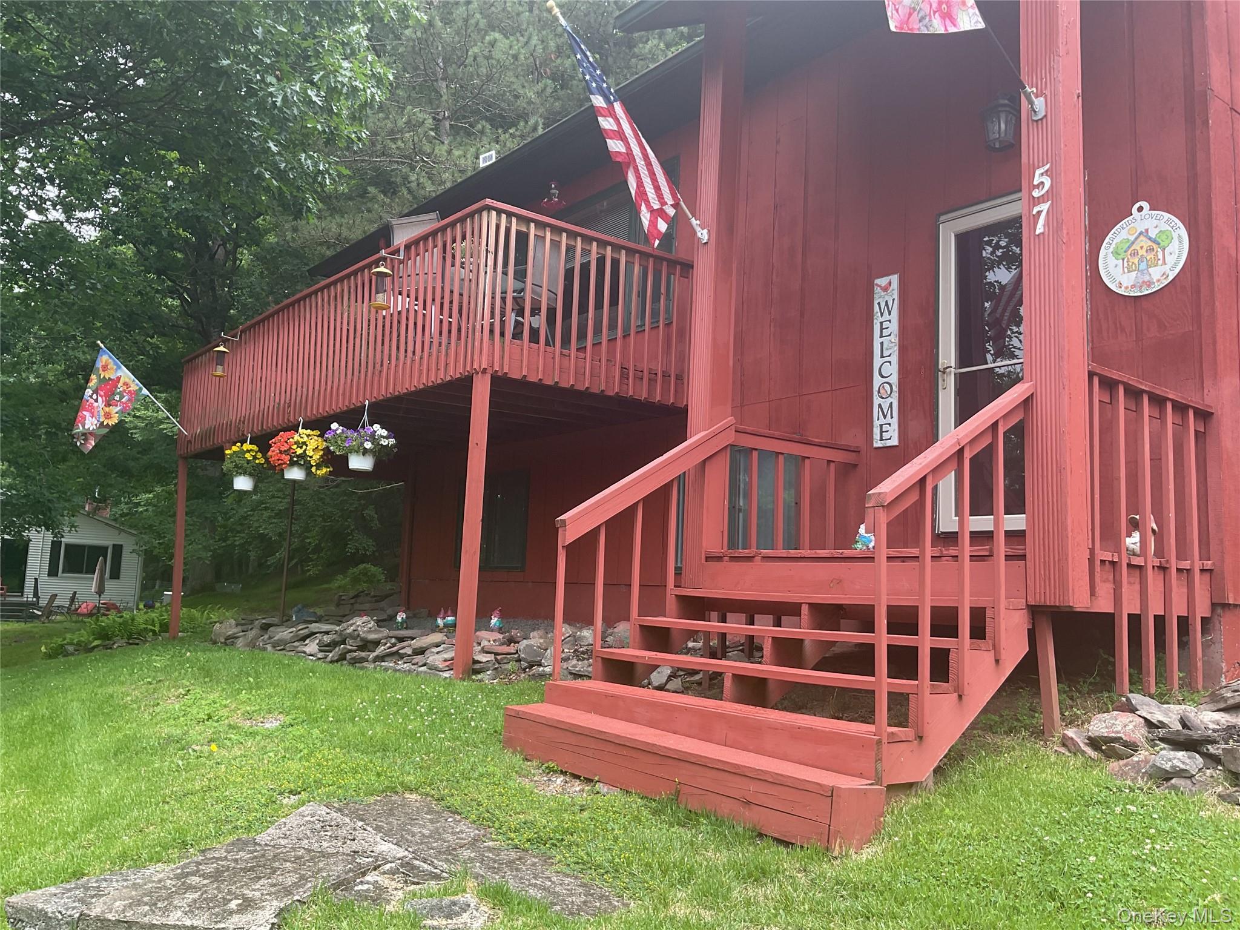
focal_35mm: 29
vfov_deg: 48.2
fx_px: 1039
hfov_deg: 61.7
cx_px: 620
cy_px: 465
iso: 16
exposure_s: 1/160
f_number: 1.8
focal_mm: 3
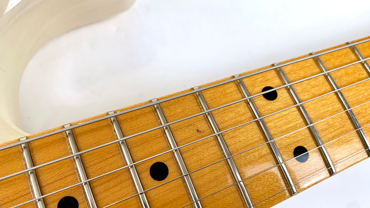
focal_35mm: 29
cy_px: 123
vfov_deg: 40.0
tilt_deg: -70.2
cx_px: 182
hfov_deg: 66.1
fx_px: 285
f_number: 1.8
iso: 80
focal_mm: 4.25
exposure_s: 1/100
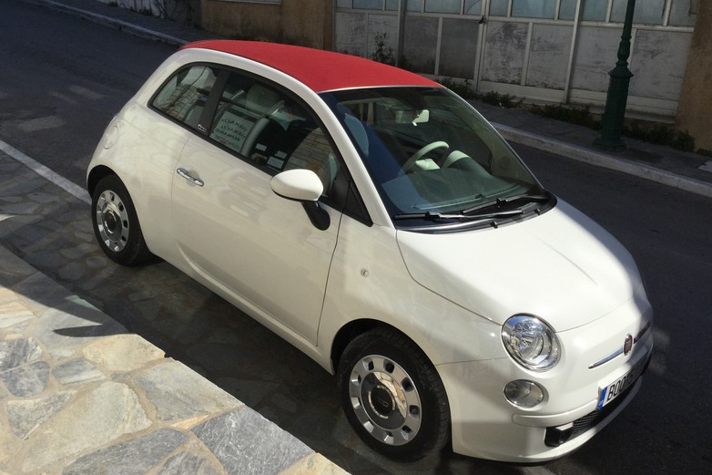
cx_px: 356
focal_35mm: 33
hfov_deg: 57.2
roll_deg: -1.4
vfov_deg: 40.0
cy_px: 239
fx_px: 652
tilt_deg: -21.3
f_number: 2.4
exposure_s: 1/1773
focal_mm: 3.3
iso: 25
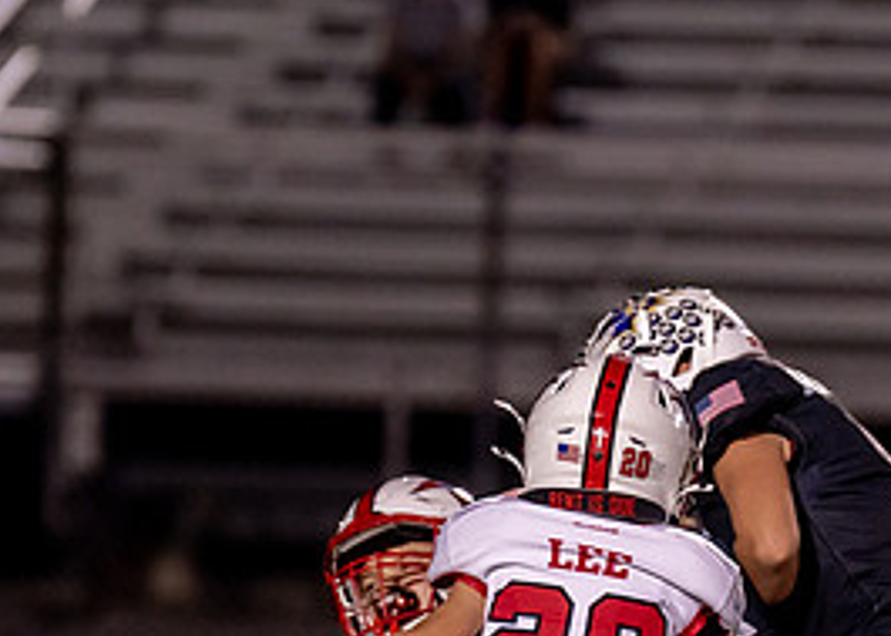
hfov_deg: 2.9
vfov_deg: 2.1
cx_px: 503
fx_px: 17603
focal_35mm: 696
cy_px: 365
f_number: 2.8
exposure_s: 1/1000
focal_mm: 200
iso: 2000
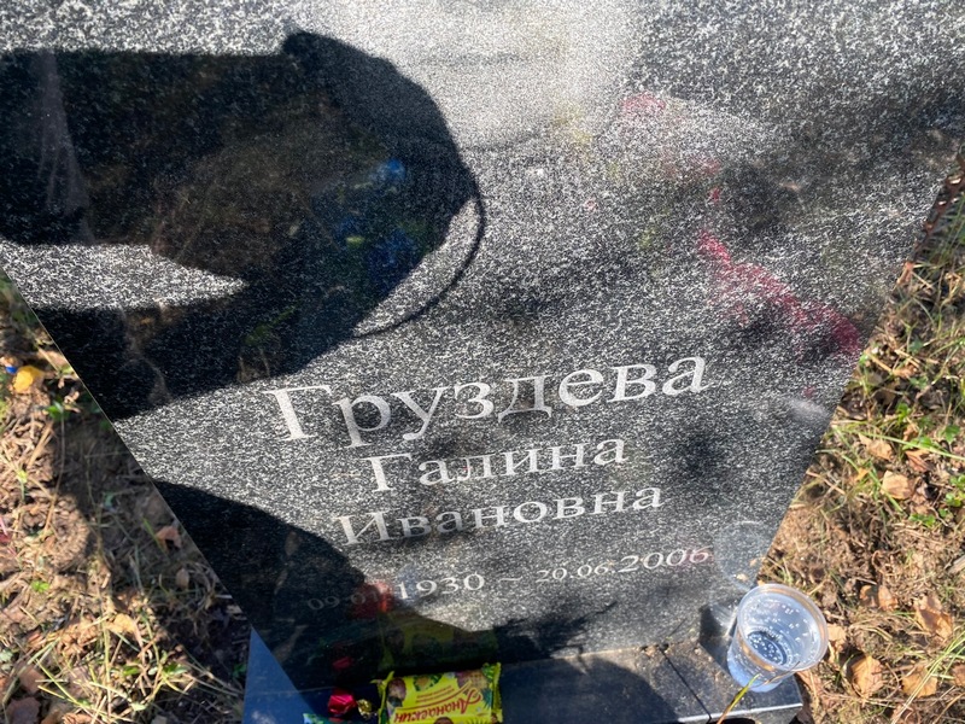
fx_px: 725
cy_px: 362
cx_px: 482
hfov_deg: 67.3
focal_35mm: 26
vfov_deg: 53.1
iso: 32
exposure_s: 1/690
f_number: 1.8
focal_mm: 4.25
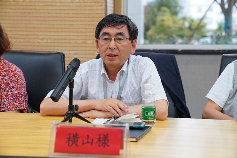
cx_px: 118
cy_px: 79
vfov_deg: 19.4
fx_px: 461
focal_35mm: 70
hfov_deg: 28.8
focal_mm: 70
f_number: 4
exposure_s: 1/160
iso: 1000
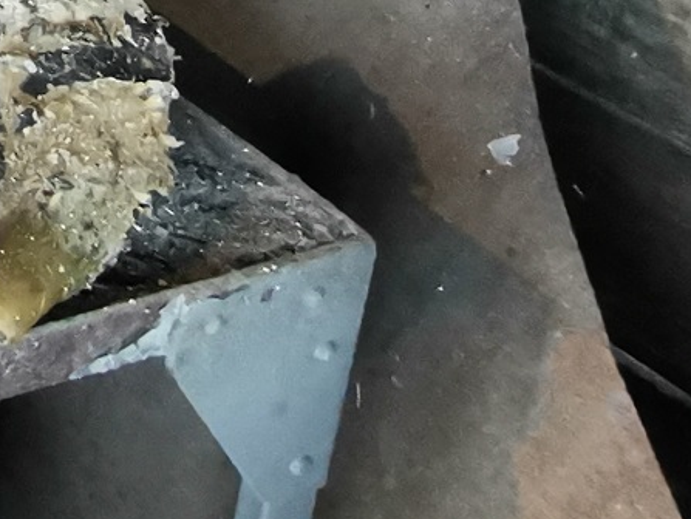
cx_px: -1147
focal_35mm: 95
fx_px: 1898
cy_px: -853
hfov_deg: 12.9
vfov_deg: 11.7
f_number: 2.2
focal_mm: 2.26
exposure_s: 1/25
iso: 400
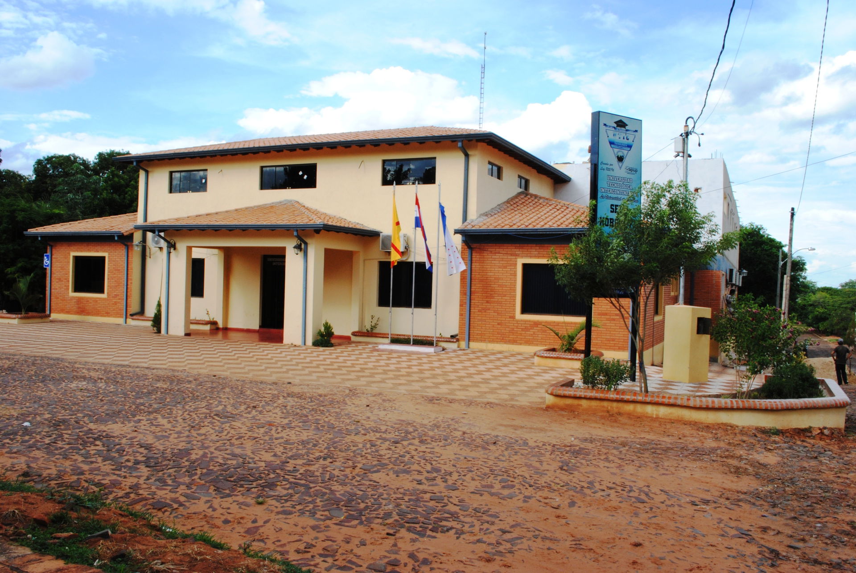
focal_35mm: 30
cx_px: 428
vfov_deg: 43.7
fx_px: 714
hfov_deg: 61.9
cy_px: 286
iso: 400
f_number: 25
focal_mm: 20
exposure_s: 1/60
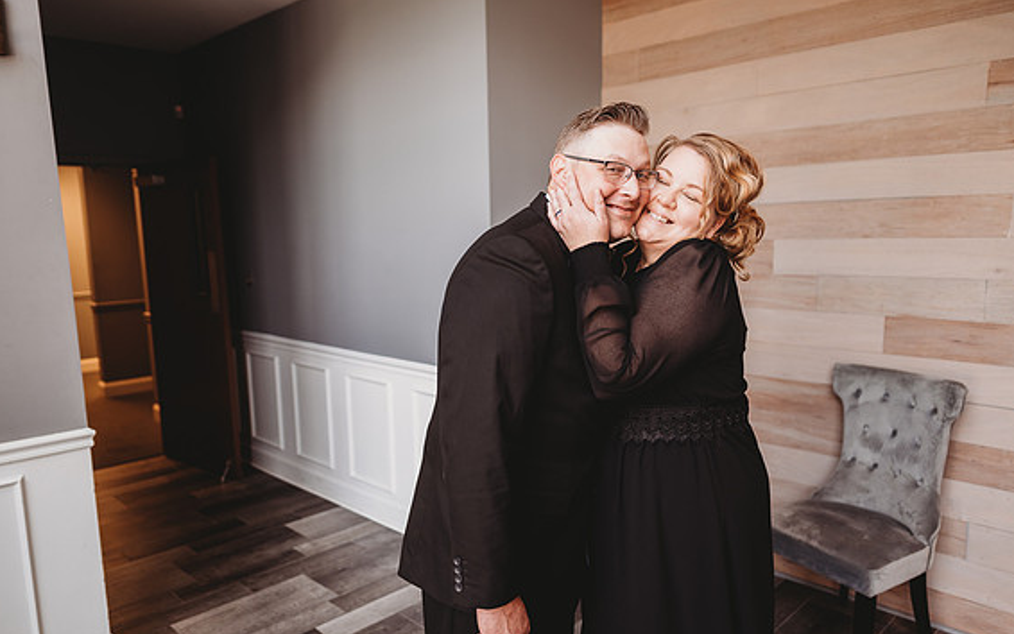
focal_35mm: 26
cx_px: 504
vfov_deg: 47.6
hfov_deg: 70.4
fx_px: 719
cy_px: 343
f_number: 2.2
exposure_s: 1/125
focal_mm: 24
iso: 200
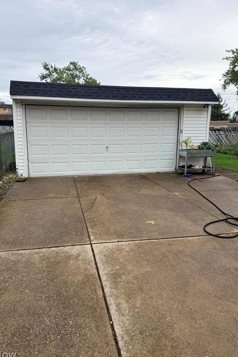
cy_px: 177
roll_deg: -0.6
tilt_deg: -11.0
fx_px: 258
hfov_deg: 49.4
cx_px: 106
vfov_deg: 69.4
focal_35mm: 26
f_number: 1.78
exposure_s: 1/1727
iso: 80
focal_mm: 6.76
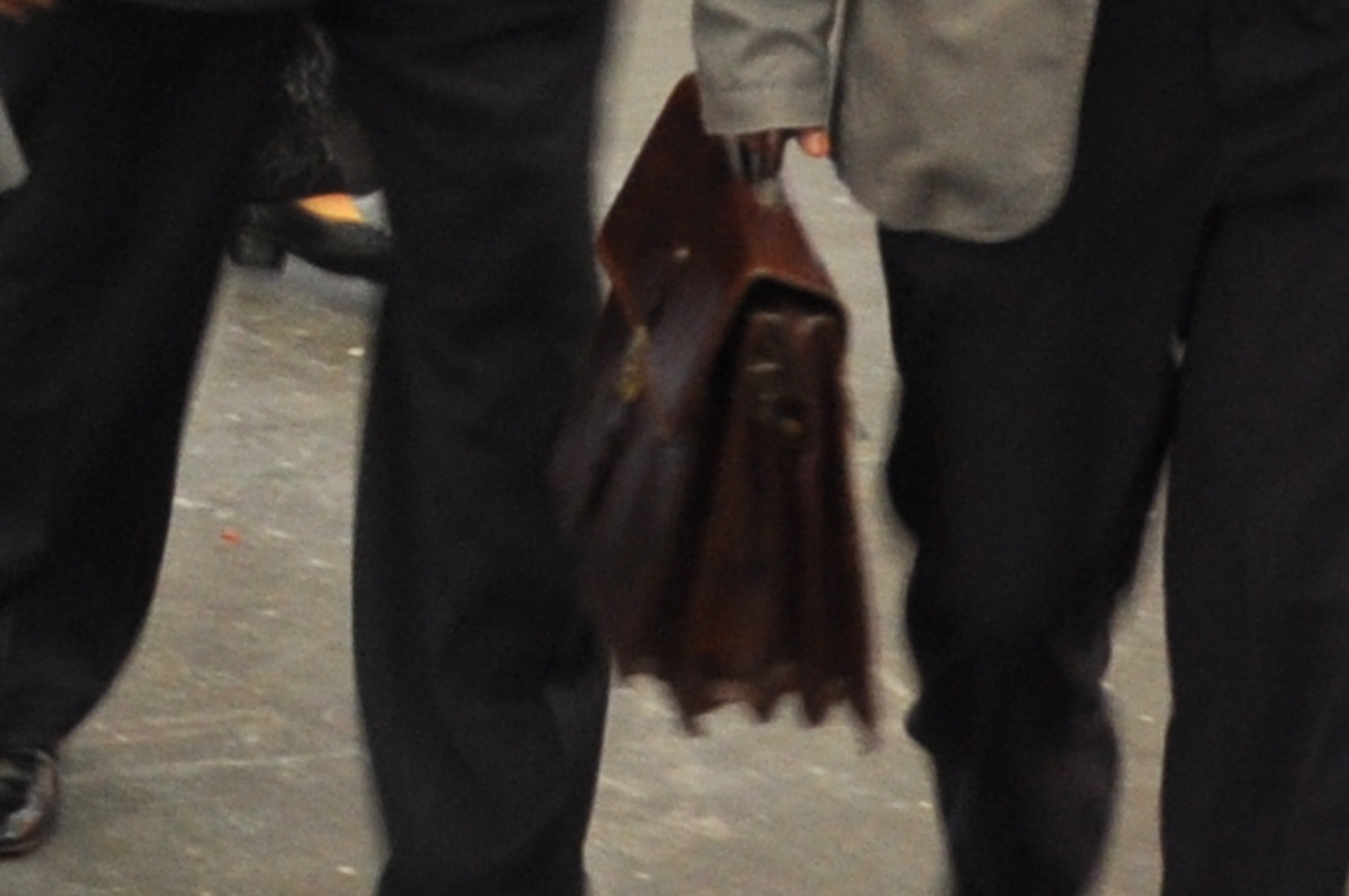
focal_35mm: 169
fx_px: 6325
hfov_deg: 11.3
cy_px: -638
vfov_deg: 7.9
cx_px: -1121
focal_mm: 18
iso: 400
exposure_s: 1/20
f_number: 4.5
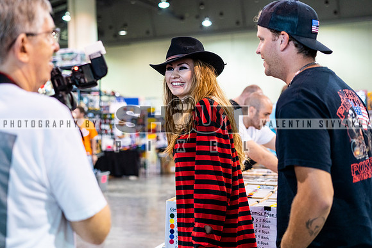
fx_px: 517
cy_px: 124
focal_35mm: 50
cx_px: 186
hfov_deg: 39.6
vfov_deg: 27.0
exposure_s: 1/320
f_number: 2.5
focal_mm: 50
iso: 2000
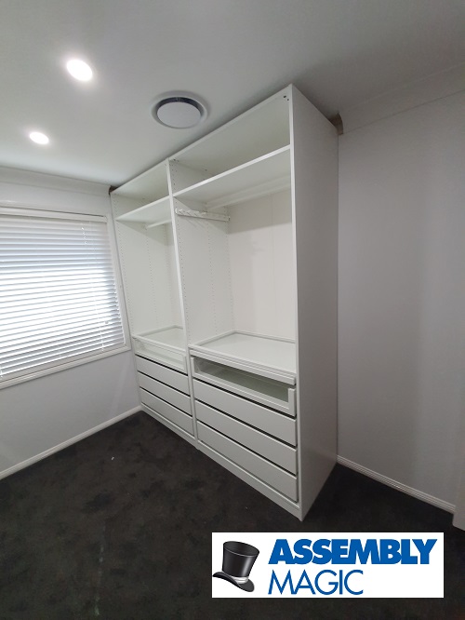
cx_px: 232
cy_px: 310
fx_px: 233
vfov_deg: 106.2
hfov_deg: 90.0
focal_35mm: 13
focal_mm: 1.8
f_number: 2.2
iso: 100
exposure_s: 1/50
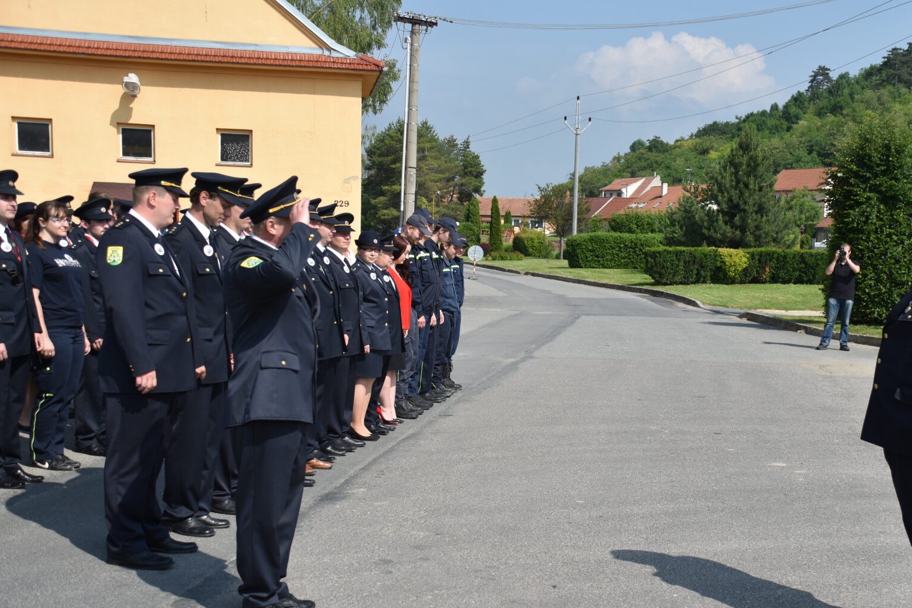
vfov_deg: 25.5
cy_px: 344
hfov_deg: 37.4
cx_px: 554
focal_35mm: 53
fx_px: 1342
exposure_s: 1/1600
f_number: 4
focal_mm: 28
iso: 200
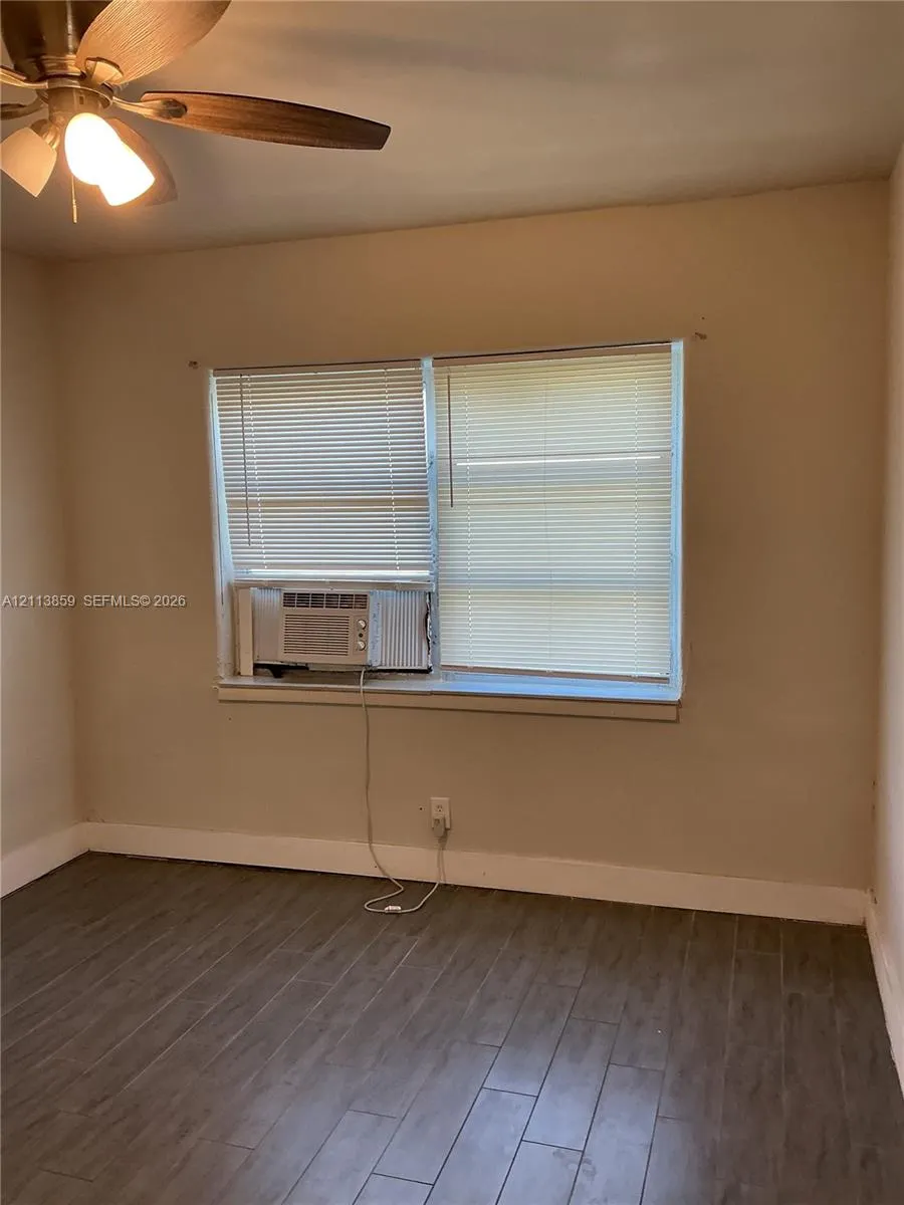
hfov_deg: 48.2
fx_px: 1010
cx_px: 452
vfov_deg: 61.7
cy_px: 602
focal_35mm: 29
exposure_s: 1/60
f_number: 1.8
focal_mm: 3
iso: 40
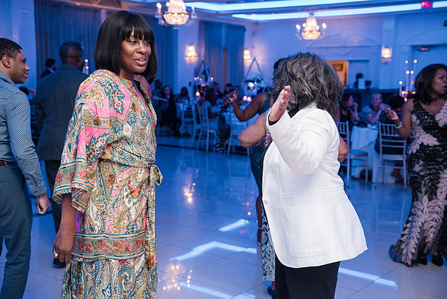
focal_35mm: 48
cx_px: 224
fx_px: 596
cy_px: 150
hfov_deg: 41.1
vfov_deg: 28.1
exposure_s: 1/250
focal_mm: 48
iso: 4000
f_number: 4
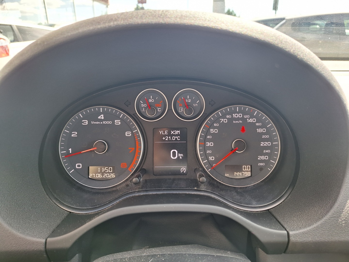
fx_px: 232
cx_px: 174
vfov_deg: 58.9
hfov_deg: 73.9
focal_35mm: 23
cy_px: 131
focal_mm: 5.54
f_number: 1.8
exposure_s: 1/100
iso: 40
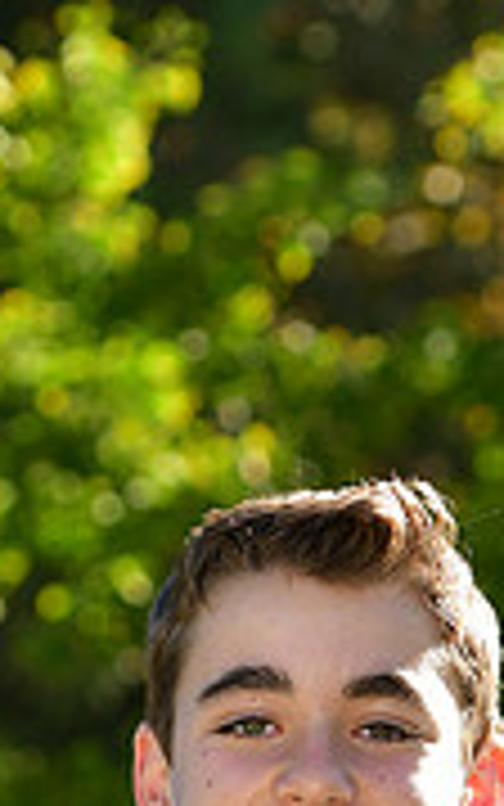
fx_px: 10013
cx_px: 227
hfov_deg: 2.9
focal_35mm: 456
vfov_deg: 4.6
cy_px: 1162
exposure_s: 1/1000
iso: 400
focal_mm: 92
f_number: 4.5
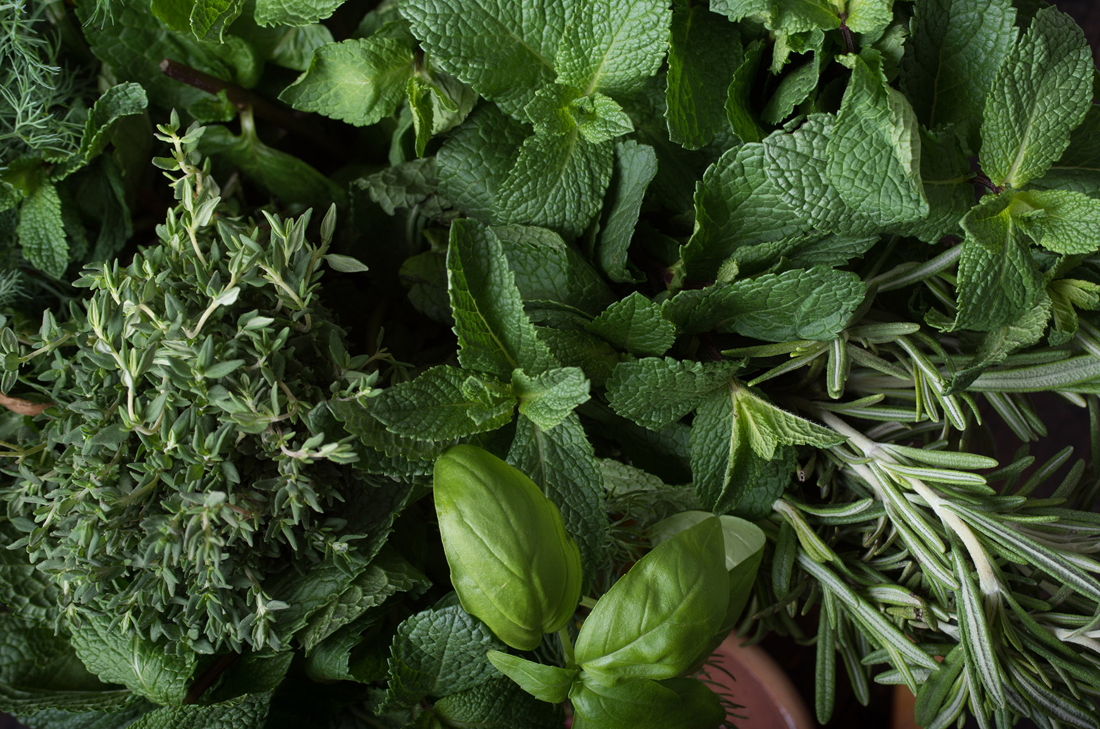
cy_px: 364
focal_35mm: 75
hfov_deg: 27.0
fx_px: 2287
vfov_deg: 18.1
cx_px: 550
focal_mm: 50
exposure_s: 1/160
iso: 100
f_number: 9
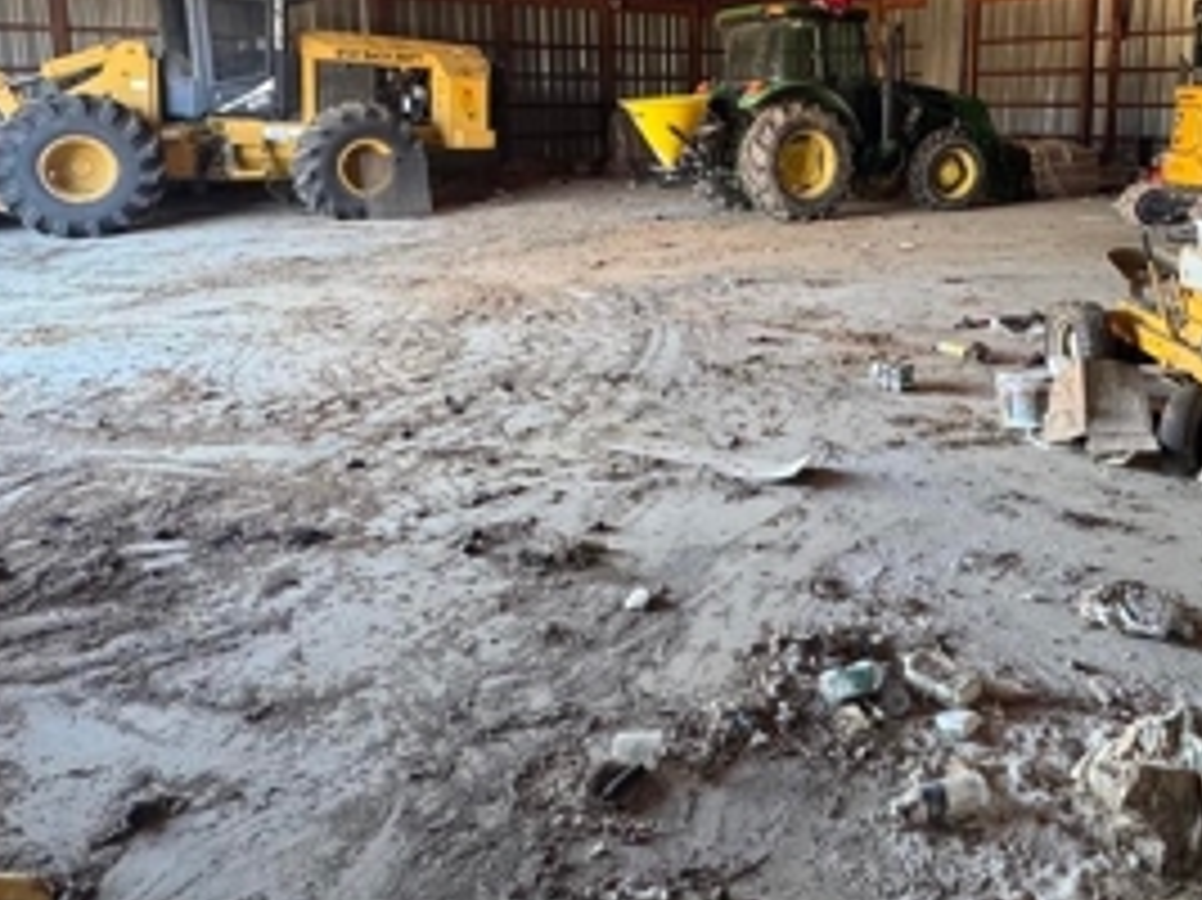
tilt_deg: -9.8
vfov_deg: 48.0
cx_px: 727
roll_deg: -0.7
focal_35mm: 28
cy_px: 238
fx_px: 972
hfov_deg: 62.8
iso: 320
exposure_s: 1/99
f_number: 2.2
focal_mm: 2.22
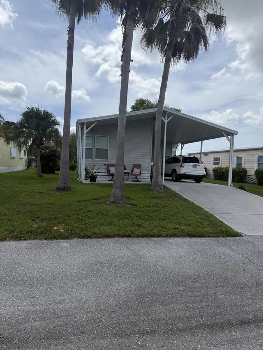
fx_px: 243
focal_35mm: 24
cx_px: 132
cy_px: 175
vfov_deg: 71.6
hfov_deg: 56.8
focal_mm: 6.76
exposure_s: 1/7353
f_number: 1.78
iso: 80
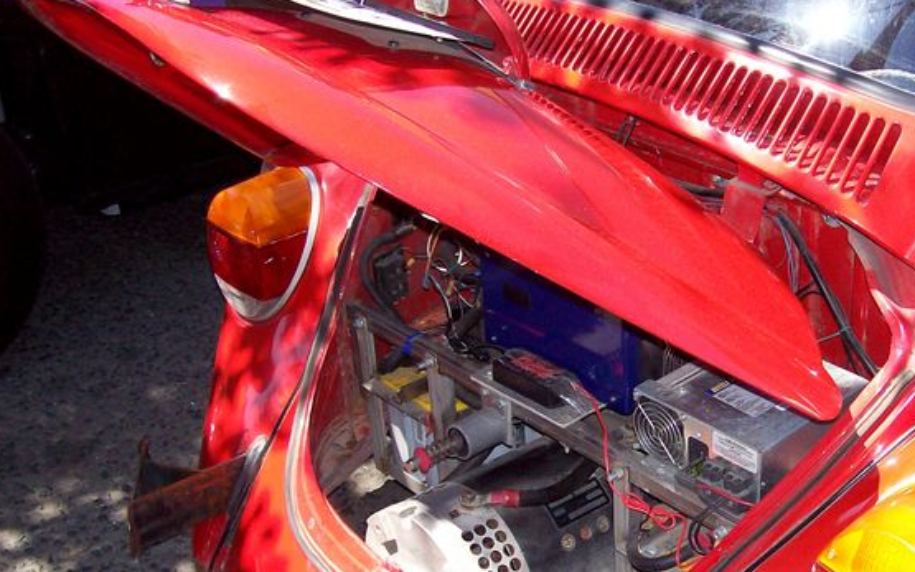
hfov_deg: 36.4
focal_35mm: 55
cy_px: 382
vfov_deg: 23.5
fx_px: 1372
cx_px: 636
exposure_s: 1/527
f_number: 2.7
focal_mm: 6
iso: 80
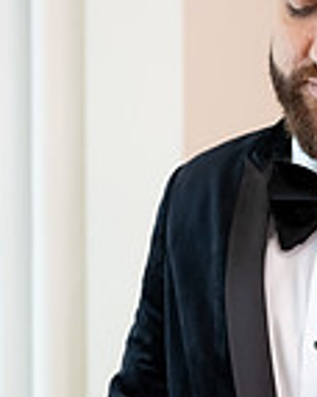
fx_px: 1810
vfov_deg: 12.4
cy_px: 372
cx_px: 349
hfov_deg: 9.9
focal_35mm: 154
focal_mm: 63
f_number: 3.2
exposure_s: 1/160
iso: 1600
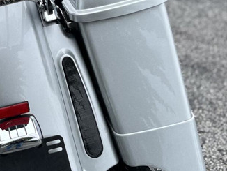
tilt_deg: -19.6
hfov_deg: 21.9
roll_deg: -2.0
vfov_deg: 17.2
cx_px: -17
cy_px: 24
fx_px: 558
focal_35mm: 85
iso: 50
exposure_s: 1/1497
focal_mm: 5.1
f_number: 1.6
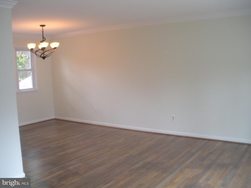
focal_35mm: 36
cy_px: 94
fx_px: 261
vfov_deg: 39.7
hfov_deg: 51.4
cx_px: 126
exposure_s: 1/45.2
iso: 400
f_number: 3.5
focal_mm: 6.3
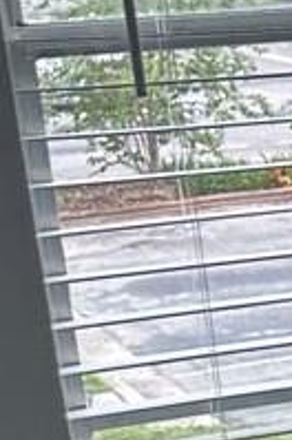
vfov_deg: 10.2
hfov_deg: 5.1
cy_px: 398
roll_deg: +0.3
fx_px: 2454
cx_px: 1591
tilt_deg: -14.0
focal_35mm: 201
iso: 64
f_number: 1.78
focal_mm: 6.86
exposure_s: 1/120
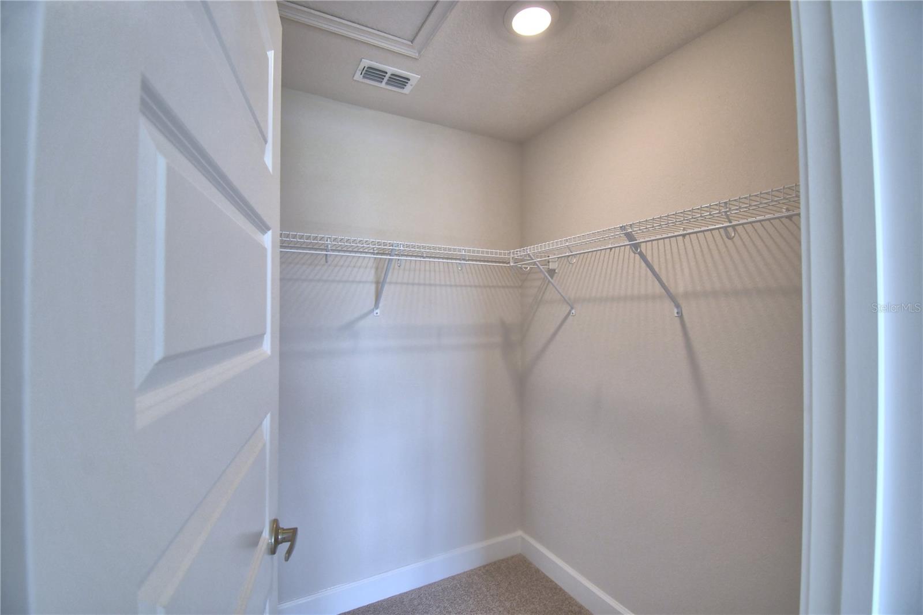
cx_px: 462
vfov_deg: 77.3
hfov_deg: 100.4
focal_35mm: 15
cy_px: 308
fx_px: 384
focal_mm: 10
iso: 400
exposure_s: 1/125
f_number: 4.5
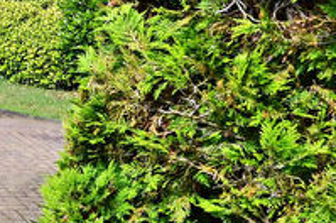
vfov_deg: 19.1
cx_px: -233
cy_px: -3
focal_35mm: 69
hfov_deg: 21.6
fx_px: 641
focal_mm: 19.5
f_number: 5.6
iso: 400
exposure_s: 1/1250
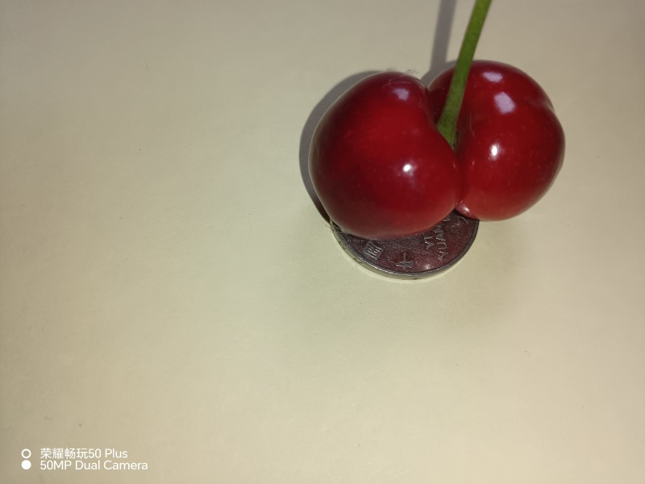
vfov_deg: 51.4
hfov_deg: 65.3
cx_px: 322
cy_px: 242
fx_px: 503
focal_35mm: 27
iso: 189
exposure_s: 1/33.3
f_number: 1.8
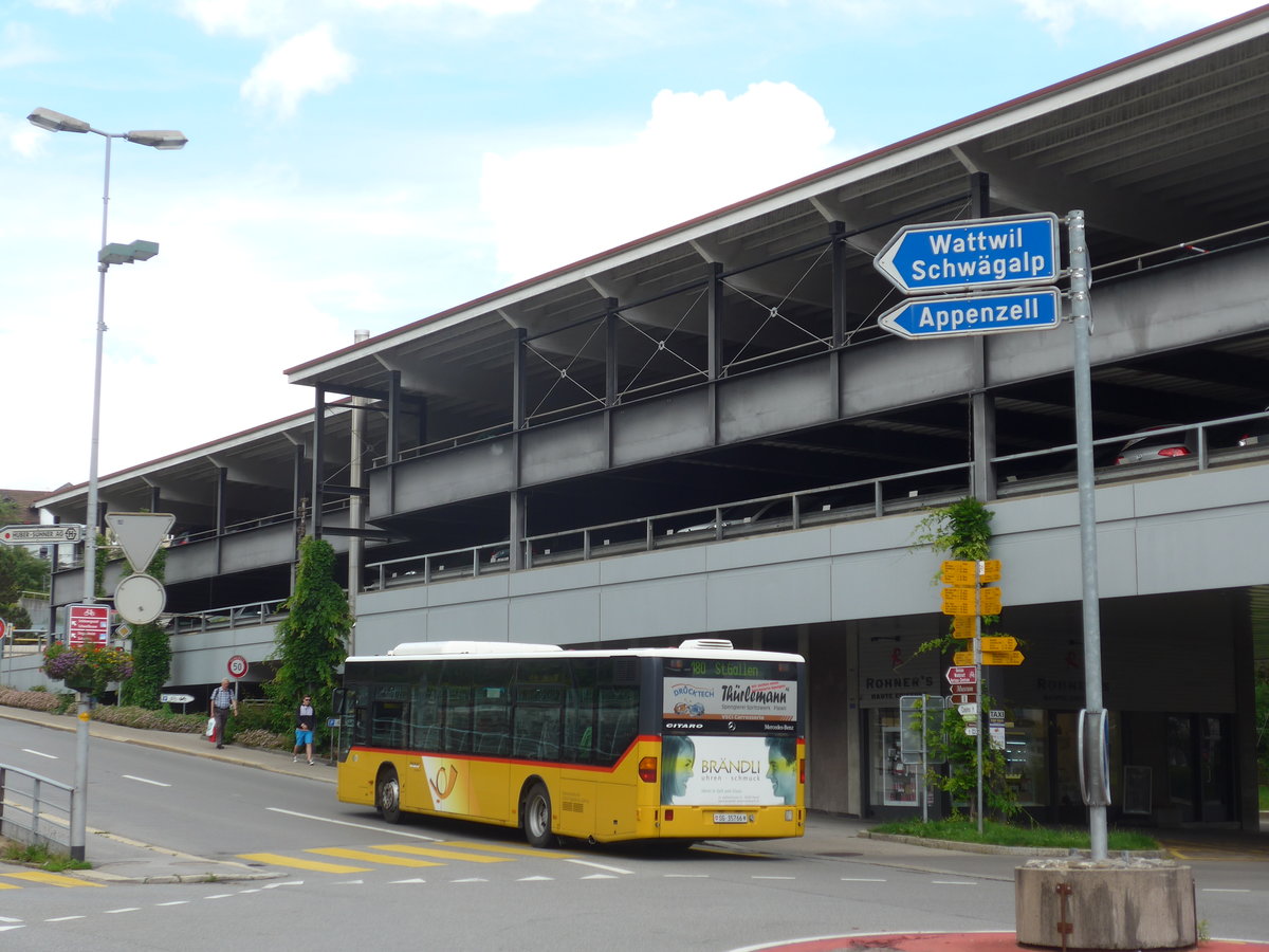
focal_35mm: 59
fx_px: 2163
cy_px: 476
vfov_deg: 24.8
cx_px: 634
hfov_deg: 32.7
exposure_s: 1/400
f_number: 3.5
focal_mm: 12
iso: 80
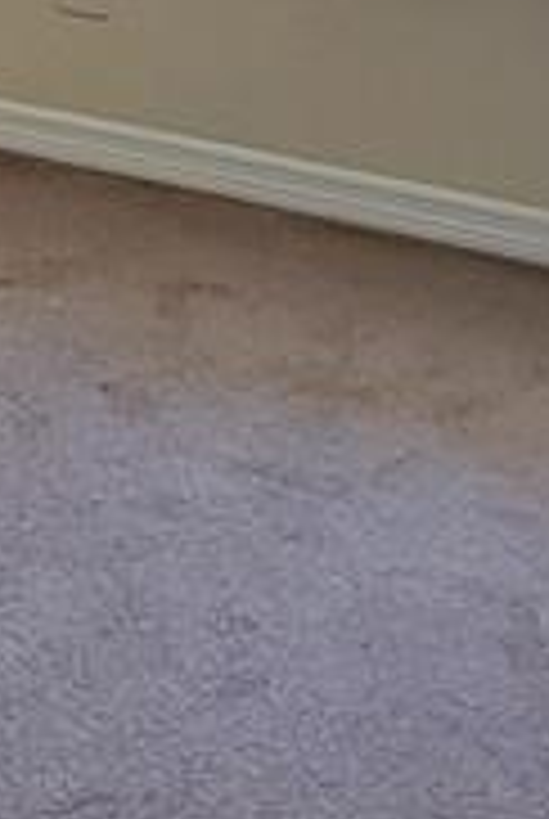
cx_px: -639
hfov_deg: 12.9
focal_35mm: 89
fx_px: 2028
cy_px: 32
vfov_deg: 22.1
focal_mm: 2.2
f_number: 2.2
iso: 160
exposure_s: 1/60
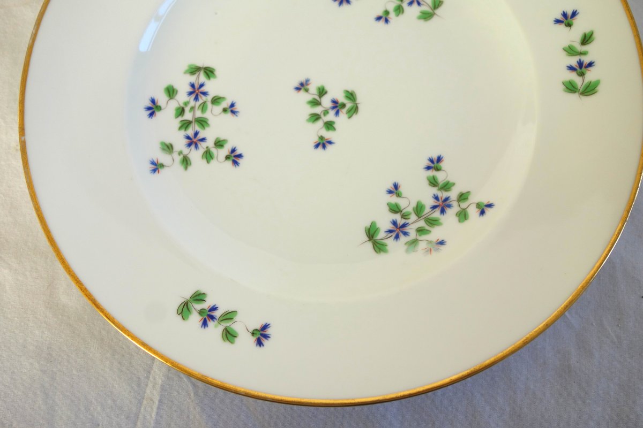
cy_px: 214
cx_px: 322
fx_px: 500
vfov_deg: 46.4
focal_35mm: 28
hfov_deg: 65.5
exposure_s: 1/100
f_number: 3.5
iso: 125
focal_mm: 10.4
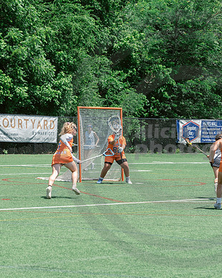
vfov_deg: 10.1
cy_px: 157
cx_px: 159
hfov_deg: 8.1
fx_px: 1569
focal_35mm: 191
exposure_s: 1/800
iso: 400
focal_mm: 120
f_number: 7.1
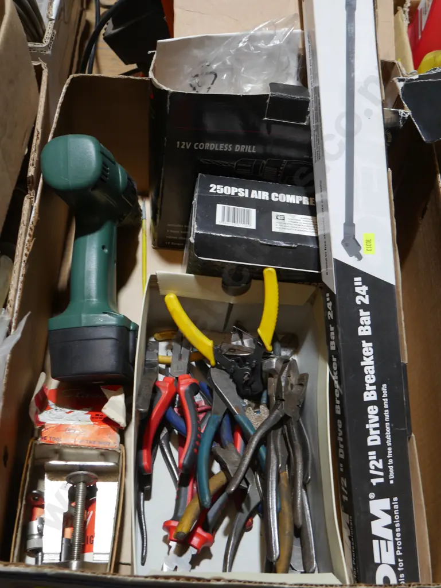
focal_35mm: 42
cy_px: 294
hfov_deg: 34.4
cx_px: 220
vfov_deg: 44.8
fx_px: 713
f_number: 4.6
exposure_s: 1/60
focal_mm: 21
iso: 400
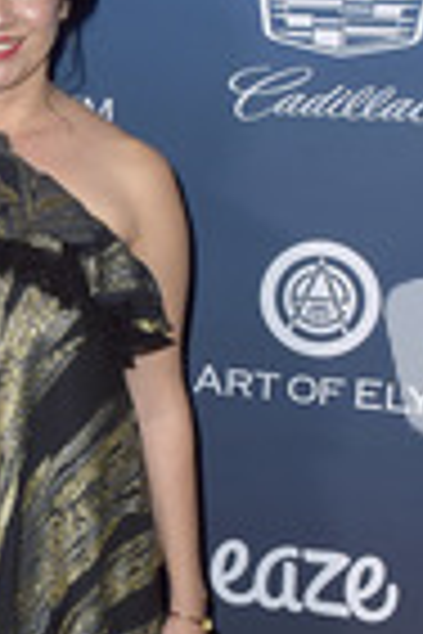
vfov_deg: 19.7
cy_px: 553
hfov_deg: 12.9
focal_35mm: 102
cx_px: -151
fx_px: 1798
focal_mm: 36
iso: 250
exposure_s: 1/250
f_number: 5.6
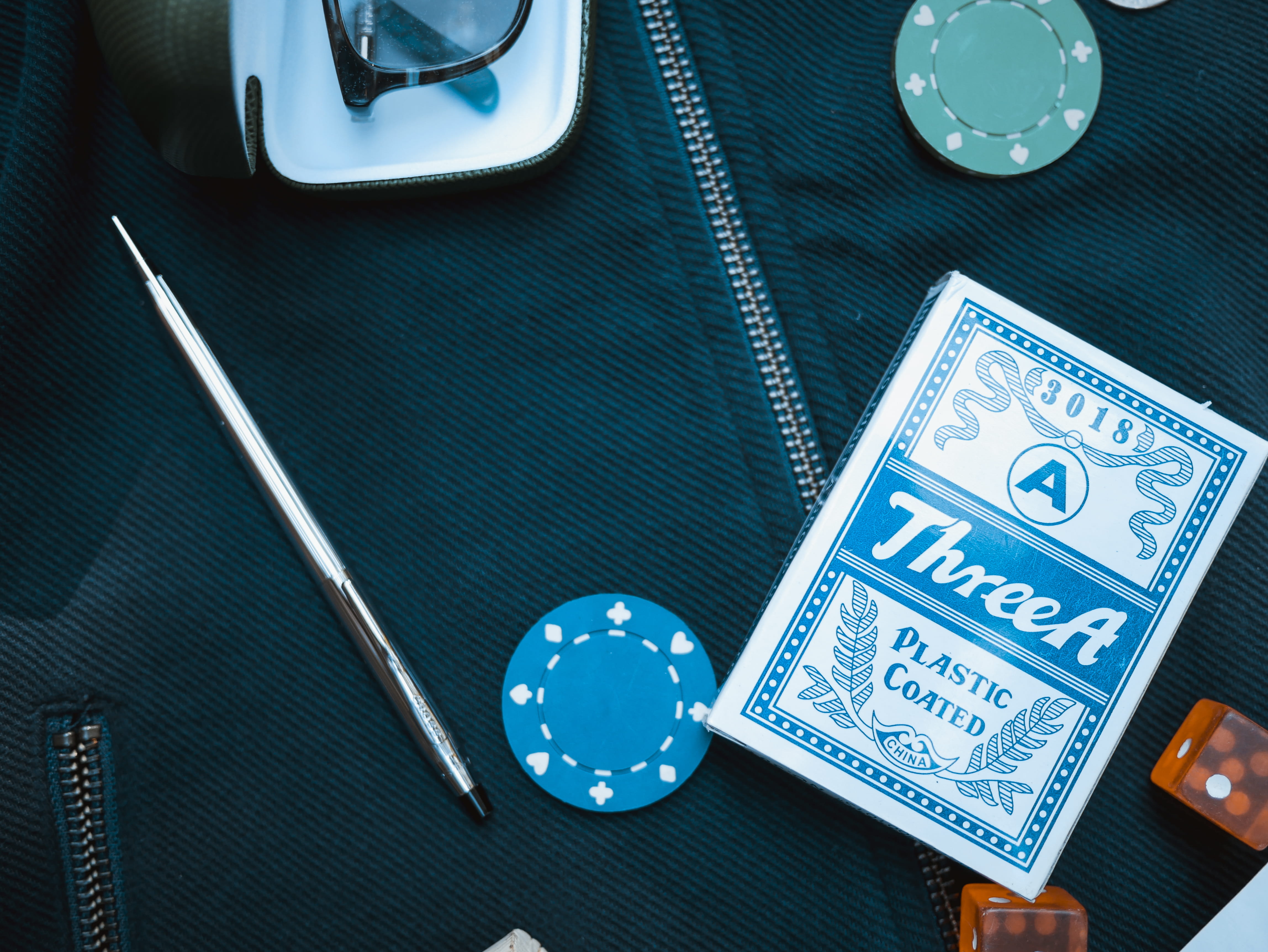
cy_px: 476
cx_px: 634
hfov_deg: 46.8
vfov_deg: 36.0
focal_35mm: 40
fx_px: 1466
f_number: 1.7
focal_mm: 20
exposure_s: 1/250
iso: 200
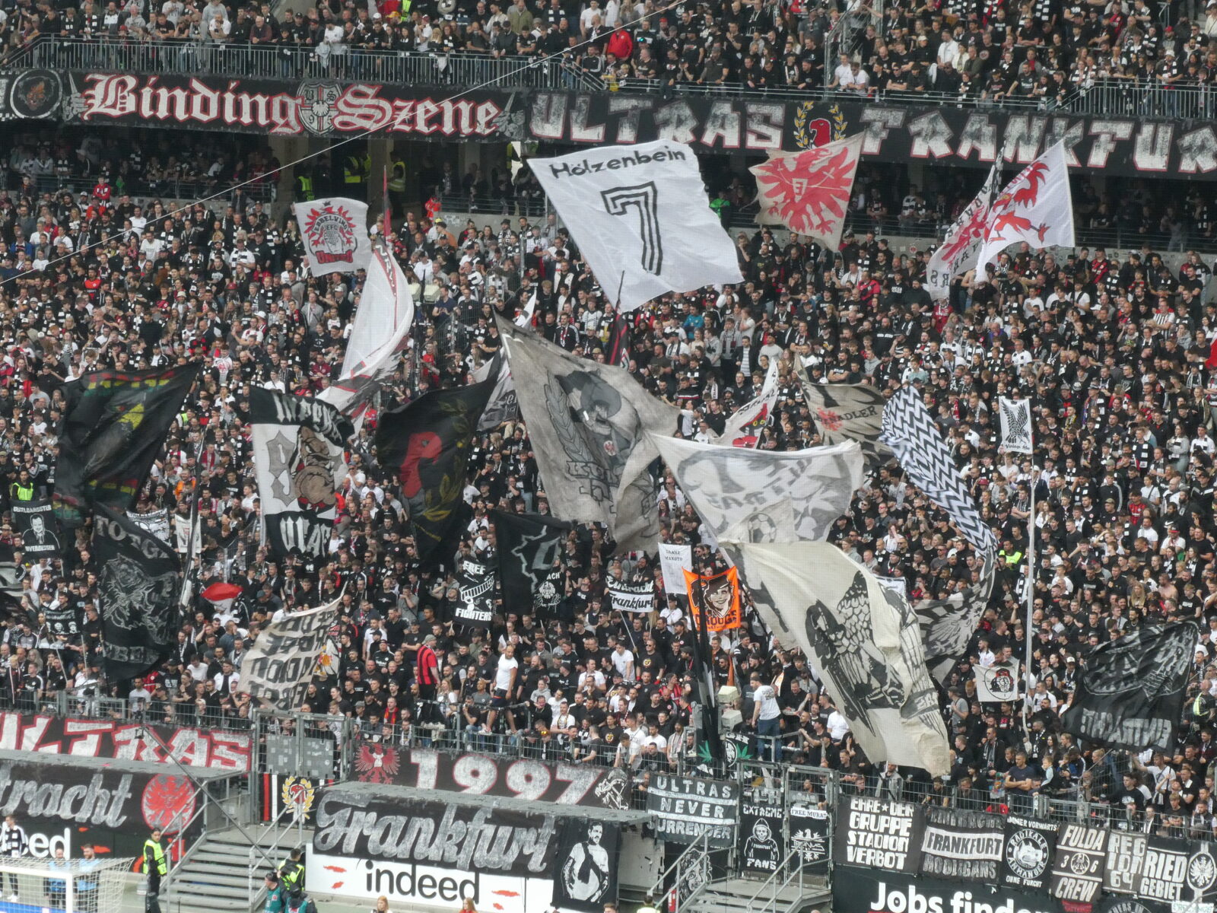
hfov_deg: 9.2
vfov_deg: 6.9
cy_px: 456
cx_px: 608
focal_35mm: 214
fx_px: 7524
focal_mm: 38.4
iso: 500
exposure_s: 1/125
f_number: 5.6
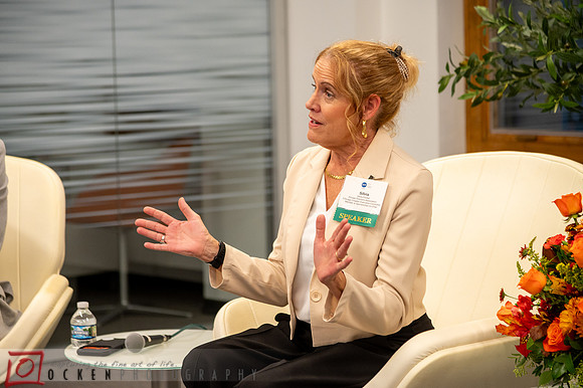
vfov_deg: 11.4
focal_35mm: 120
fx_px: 1942
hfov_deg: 17.1
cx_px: 292
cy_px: 194
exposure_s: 1/100
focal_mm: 120
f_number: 4
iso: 1600
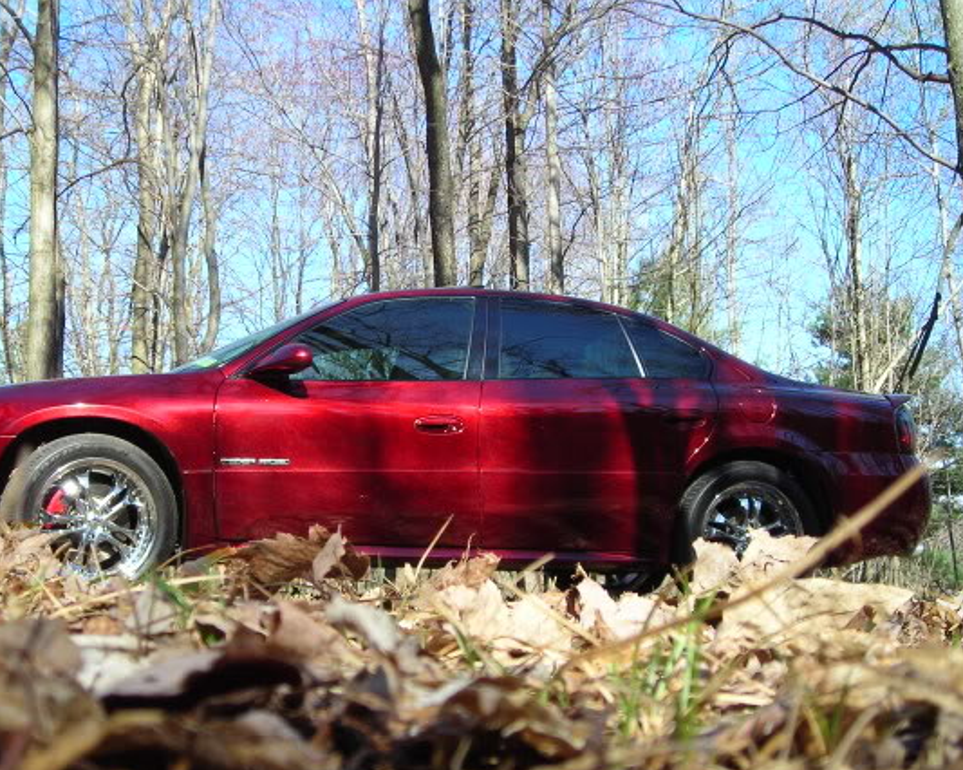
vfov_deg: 30.8
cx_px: 399
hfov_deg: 37.9
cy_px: 446
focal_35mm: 49
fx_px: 1396
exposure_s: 1/210
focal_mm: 6.3
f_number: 3.2
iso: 50
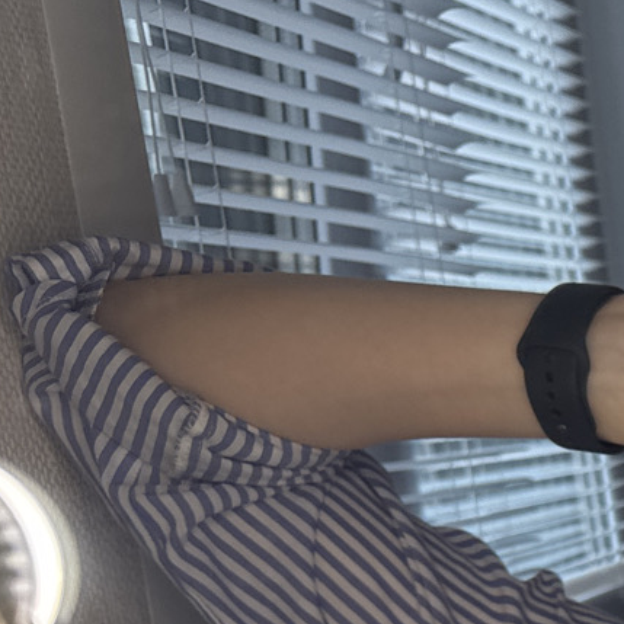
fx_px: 2019
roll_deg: +3.9
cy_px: 887
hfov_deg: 14.4
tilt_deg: -10.2
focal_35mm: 99
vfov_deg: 16.3
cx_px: 1270
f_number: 1.78
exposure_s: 1/183
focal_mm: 6.76
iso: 80
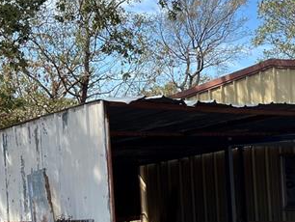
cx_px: 264
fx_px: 742
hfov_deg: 22.0
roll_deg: +3.2
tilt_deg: -0.6
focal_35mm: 87
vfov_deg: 16.9
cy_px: 159
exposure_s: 1/1751
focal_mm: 5.7
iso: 50
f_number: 1.5
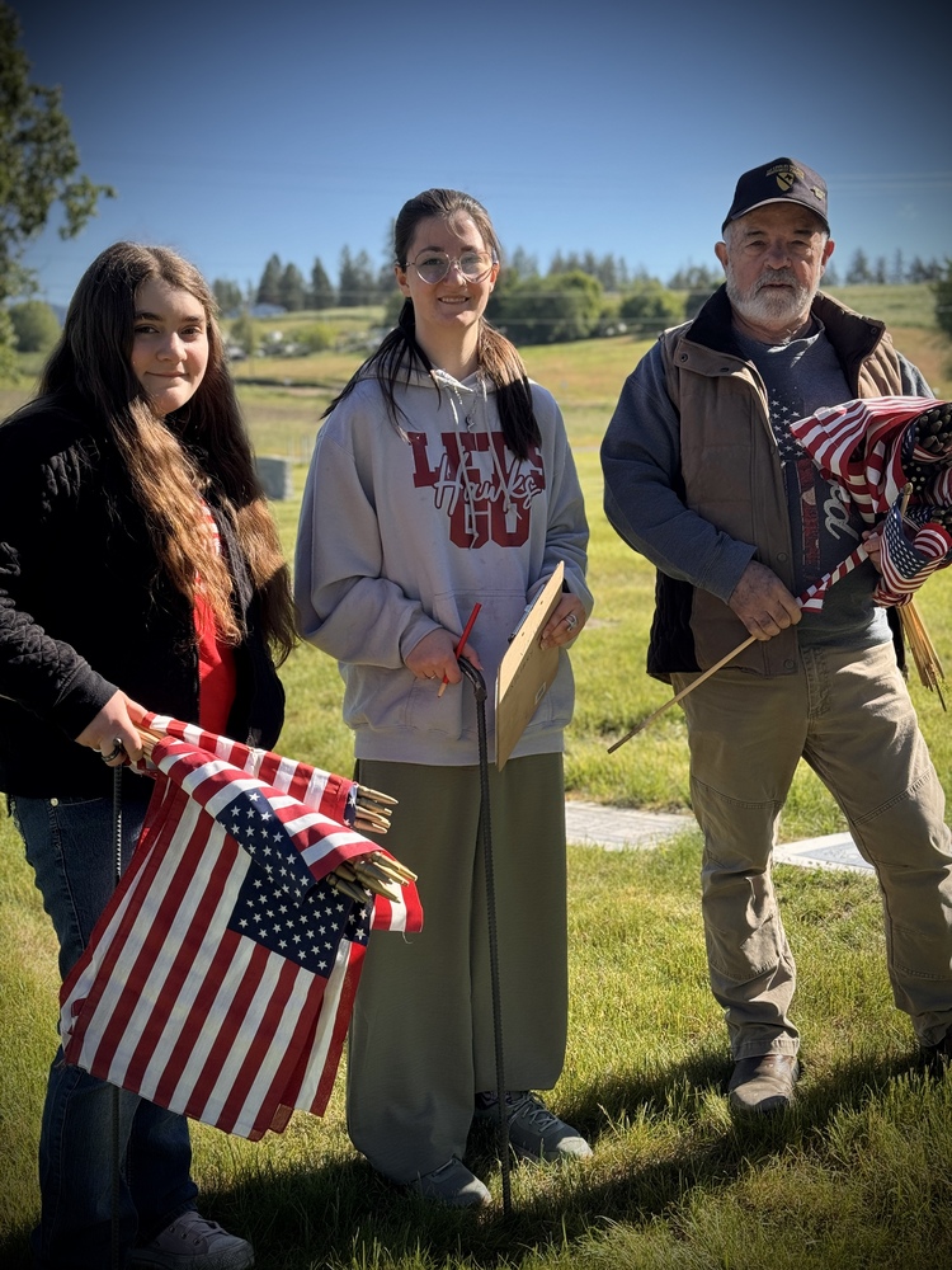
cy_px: 635
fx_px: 1760
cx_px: 476
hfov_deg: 30.3
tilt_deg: -4.8
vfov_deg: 39.7
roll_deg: -0.2
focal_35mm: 48
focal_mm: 6.76
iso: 64
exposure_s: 1/1869
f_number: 1.78
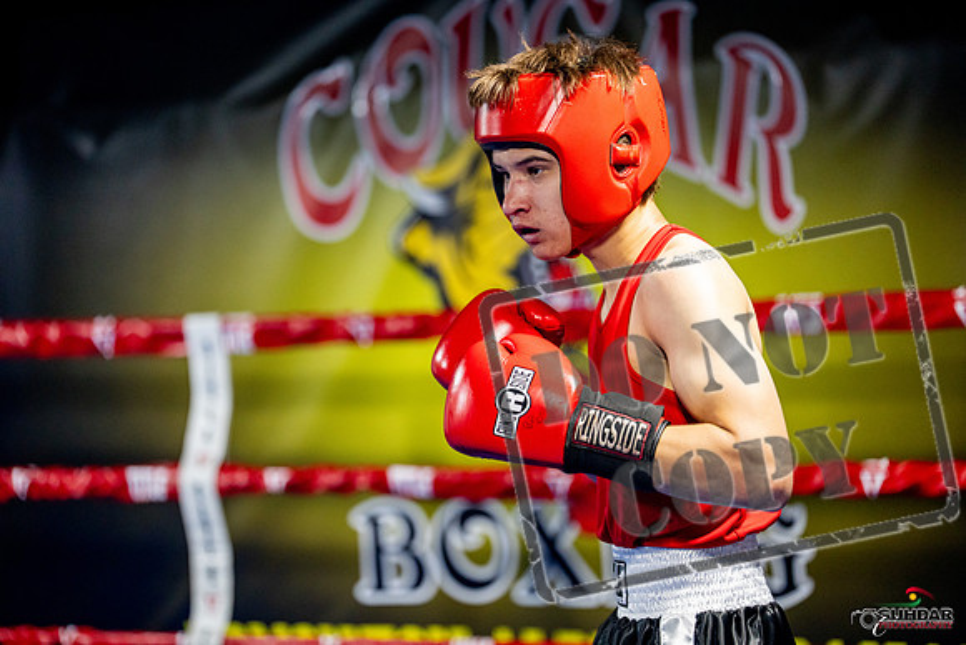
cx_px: 483
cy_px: 322
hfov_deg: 17.3
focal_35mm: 118
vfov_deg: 11.6
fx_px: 3167
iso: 4000
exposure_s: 1/1000
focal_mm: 118
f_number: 2
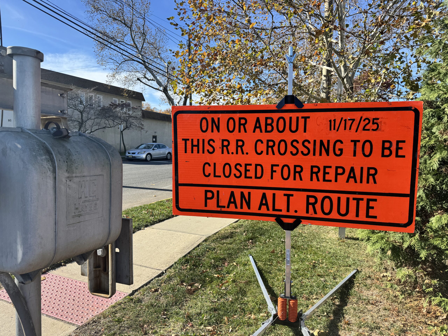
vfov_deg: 56.8
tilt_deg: -5.5
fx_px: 311
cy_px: 168
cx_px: 224
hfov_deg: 71.6
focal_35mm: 24
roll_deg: -1.5
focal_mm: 6.76
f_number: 1.78
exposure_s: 1/2174
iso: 80
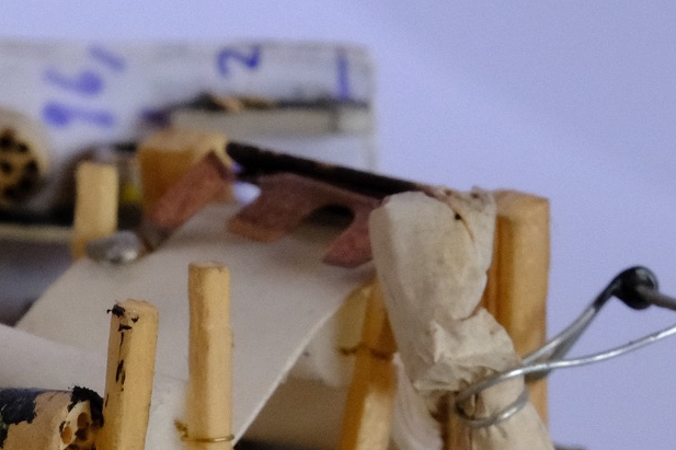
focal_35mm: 323
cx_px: -346
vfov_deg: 4.2
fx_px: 6063
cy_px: 442
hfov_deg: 6.3
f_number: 11
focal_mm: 55
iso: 2500
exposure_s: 1/60
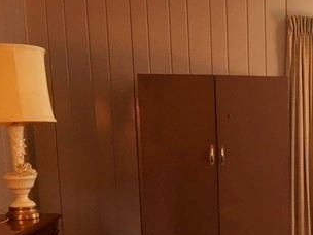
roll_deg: -0.4
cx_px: 320
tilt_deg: -9.1
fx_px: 552
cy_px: 222
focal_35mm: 61
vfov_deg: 23.3
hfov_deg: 29.4
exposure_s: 1/10
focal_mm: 4.15
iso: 80
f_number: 2.2
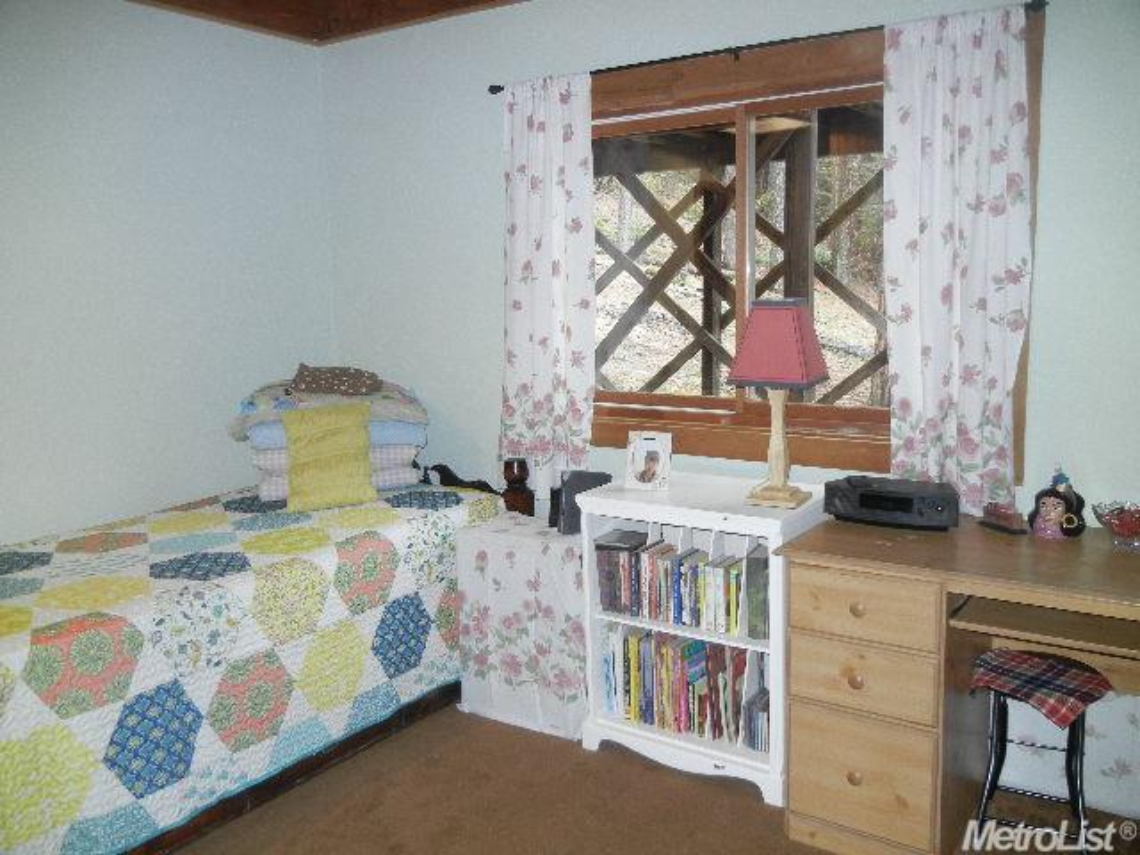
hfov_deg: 60.0
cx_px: 570
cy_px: 428
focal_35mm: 30
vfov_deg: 46.8
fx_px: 988
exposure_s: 1/30
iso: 398
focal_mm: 5.4
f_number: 3.5
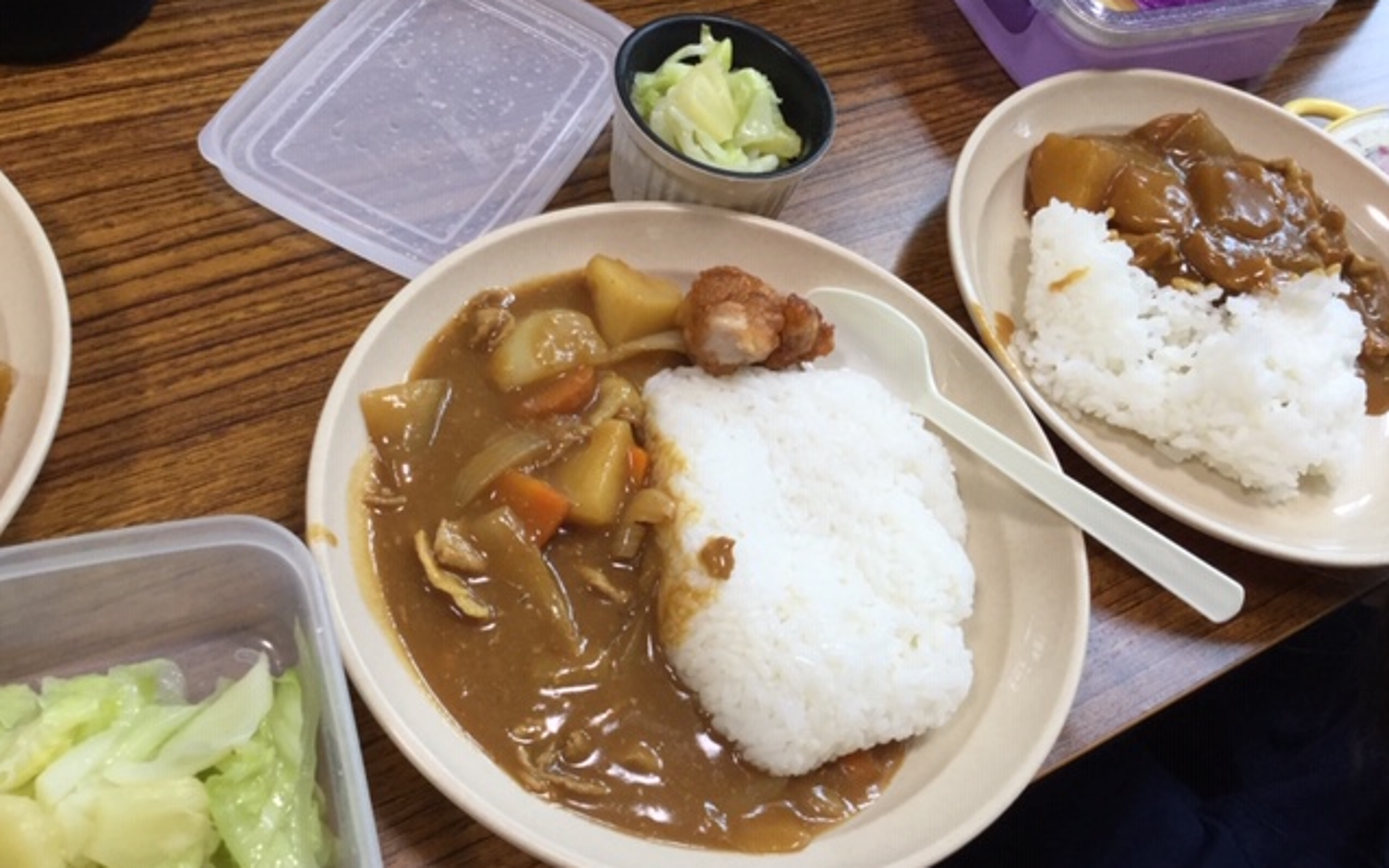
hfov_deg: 58.1
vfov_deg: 38.3
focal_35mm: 33
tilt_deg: -55.4
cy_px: 447
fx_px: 1249
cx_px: 696
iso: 25
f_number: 2.4
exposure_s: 1/30
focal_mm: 3.3
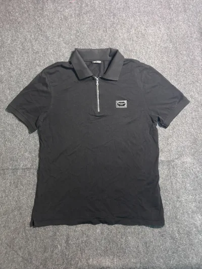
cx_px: 101
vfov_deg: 67.3
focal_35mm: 26
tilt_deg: -65.9
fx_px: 202
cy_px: 134
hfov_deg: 53.1
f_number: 1.5
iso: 400
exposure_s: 1/33
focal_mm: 5.7
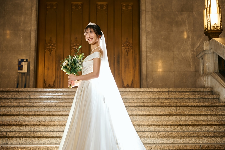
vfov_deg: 26.6
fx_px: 317
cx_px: 112
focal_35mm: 51
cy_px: 75
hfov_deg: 39.1
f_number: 2.8
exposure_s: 1/60
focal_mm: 50.7
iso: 250
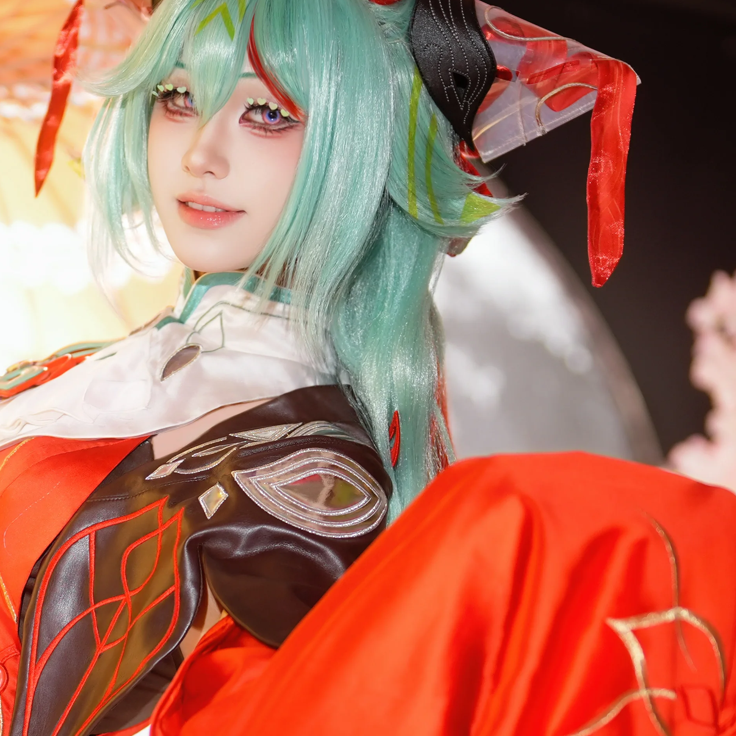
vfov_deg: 11.0
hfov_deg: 11.1
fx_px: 3801
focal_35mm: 158
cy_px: 634
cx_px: 251
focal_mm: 50
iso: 200
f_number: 1.3
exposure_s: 1/200
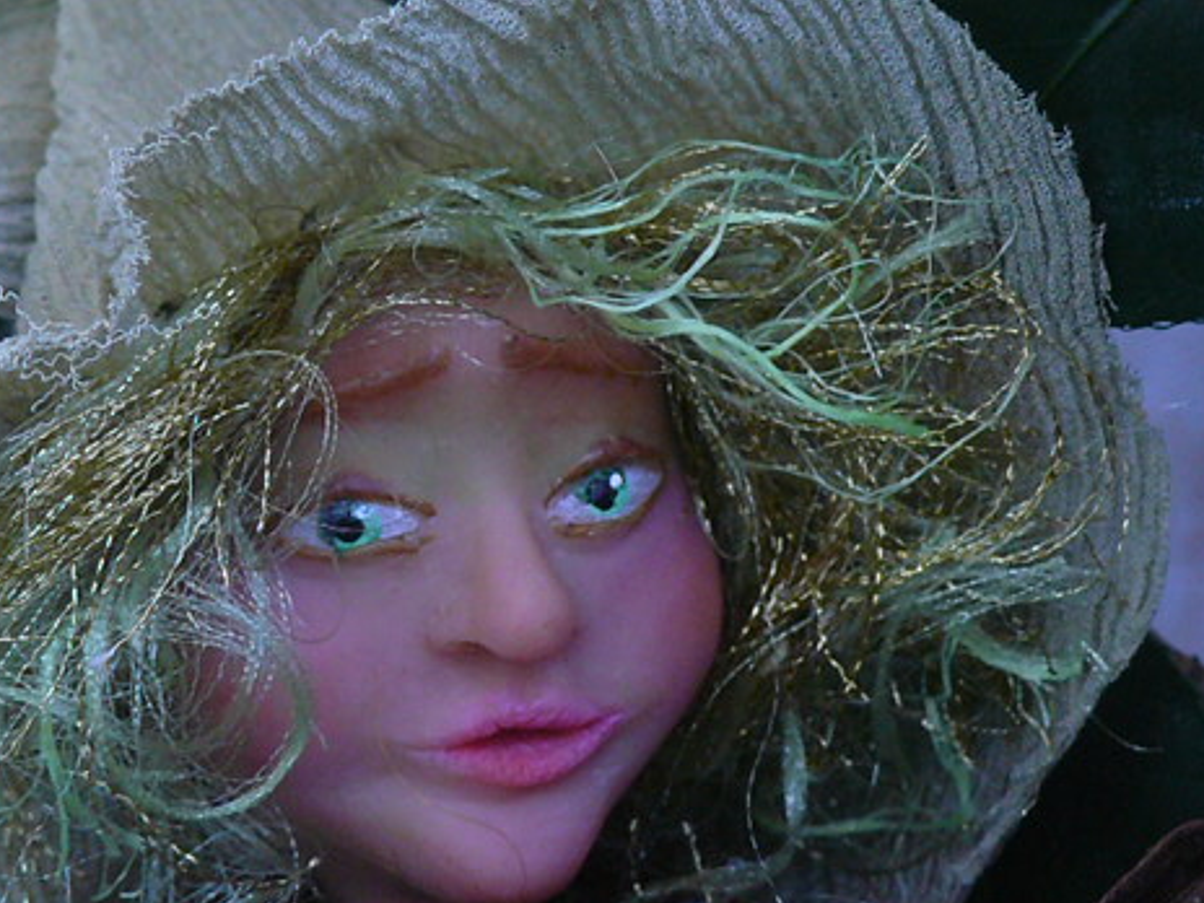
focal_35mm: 193
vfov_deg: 7.7
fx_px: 6713
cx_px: 464
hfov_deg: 10.2
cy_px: 413
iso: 160
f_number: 4
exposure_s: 1/30
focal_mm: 15.5
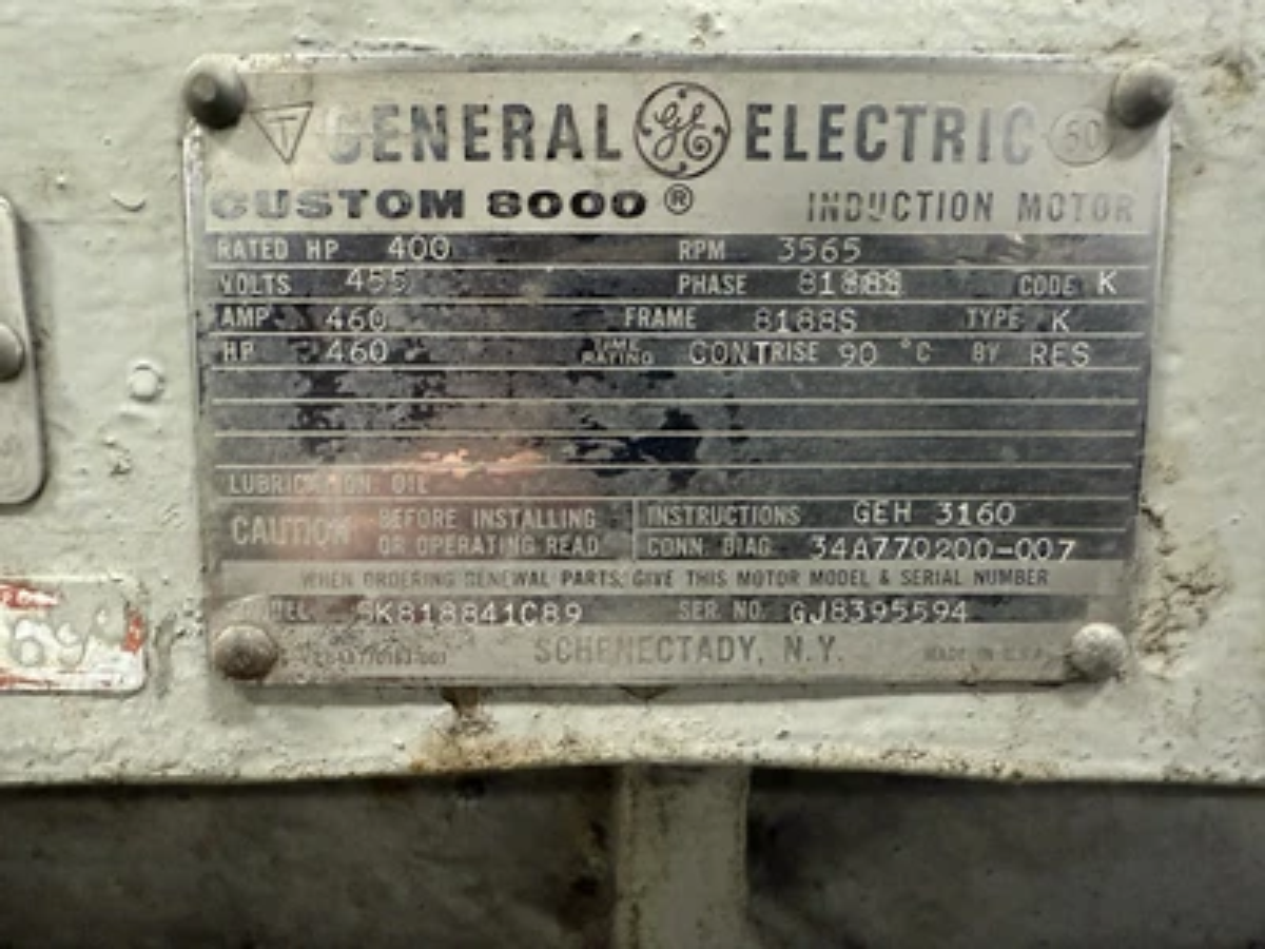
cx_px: 632
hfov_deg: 71.6
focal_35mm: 24
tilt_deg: -11.6
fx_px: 877
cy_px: 474
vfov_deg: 56.8
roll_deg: +0.7
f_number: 2.2
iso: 500
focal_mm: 2.22
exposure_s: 1/60
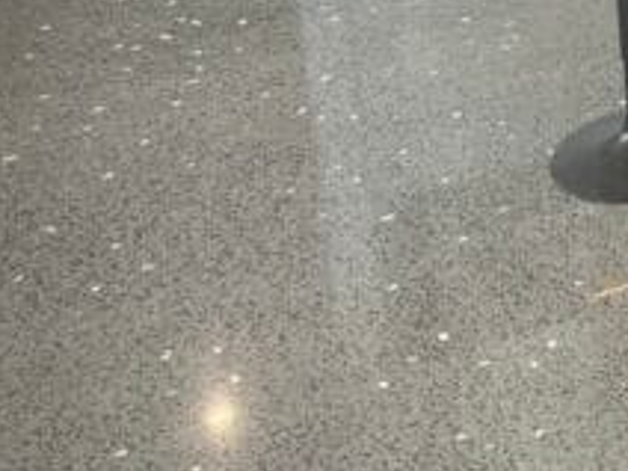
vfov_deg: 14.1
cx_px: 983
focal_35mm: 94
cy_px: -355
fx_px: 1705
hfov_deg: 18.2
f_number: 1.6
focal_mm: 4.2
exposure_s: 1/100
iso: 80
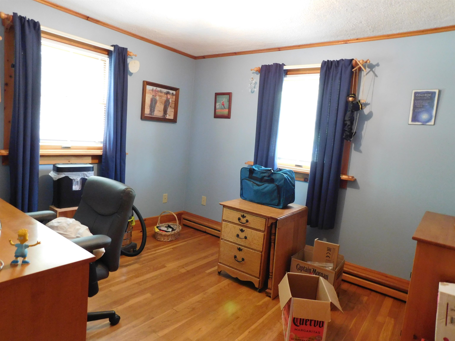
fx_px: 302
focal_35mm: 23
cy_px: 170
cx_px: 228
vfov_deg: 58.9
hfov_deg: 73.9
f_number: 3
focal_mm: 4
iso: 400
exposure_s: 1/10
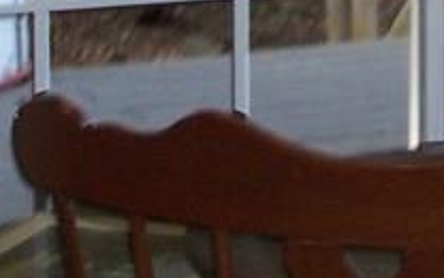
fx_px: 3533
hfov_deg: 7.1
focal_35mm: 292
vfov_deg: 4.4
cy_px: -331
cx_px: 613
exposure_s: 1/60
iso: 140
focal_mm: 9.3
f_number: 3.1
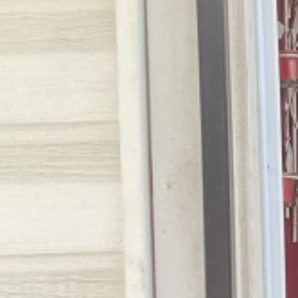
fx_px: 1071
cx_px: 556
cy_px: 149
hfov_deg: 13.9
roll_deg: +0.8
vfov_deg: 15.8
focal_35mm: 110
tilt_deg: -0.5
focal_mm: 3.3
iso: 25
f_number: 2.4
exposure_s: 1/120
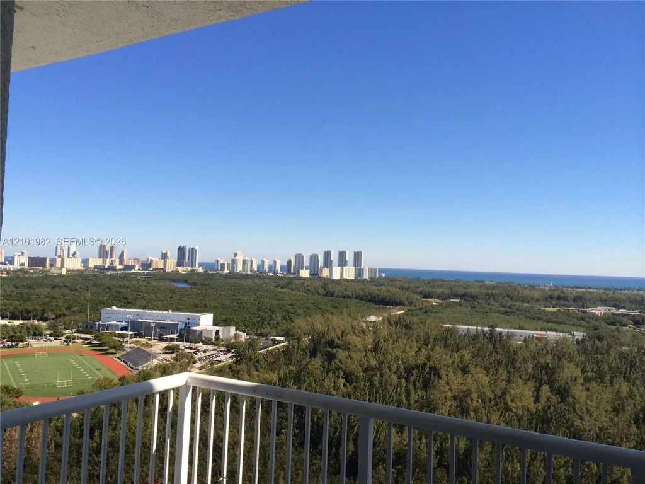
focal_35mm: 30
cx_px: 322
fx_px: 559
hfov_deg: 60.0
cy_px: 242
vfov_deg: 46.8
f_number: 2.2
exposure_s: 1/2283
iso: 40
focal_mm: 4.12
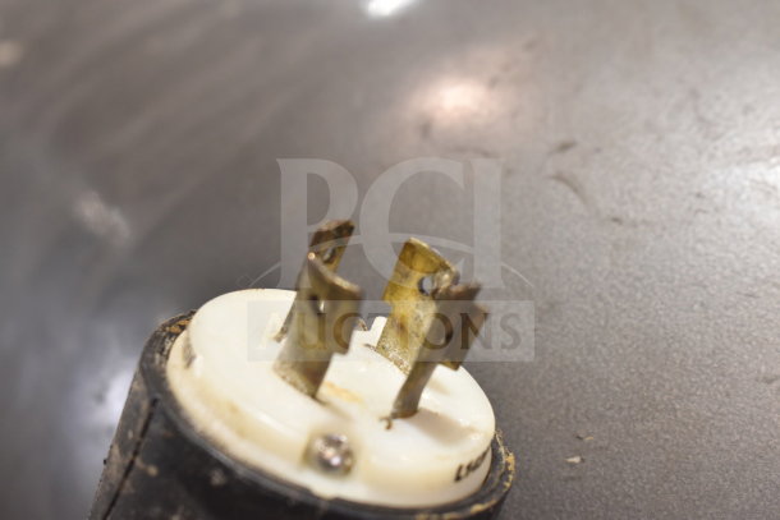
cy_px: 260
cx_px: 390
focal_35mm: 82
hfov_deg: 24.6
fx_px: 1788
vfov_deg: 16.6
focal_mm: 55
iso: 900
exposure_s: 1/100
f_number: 5.6
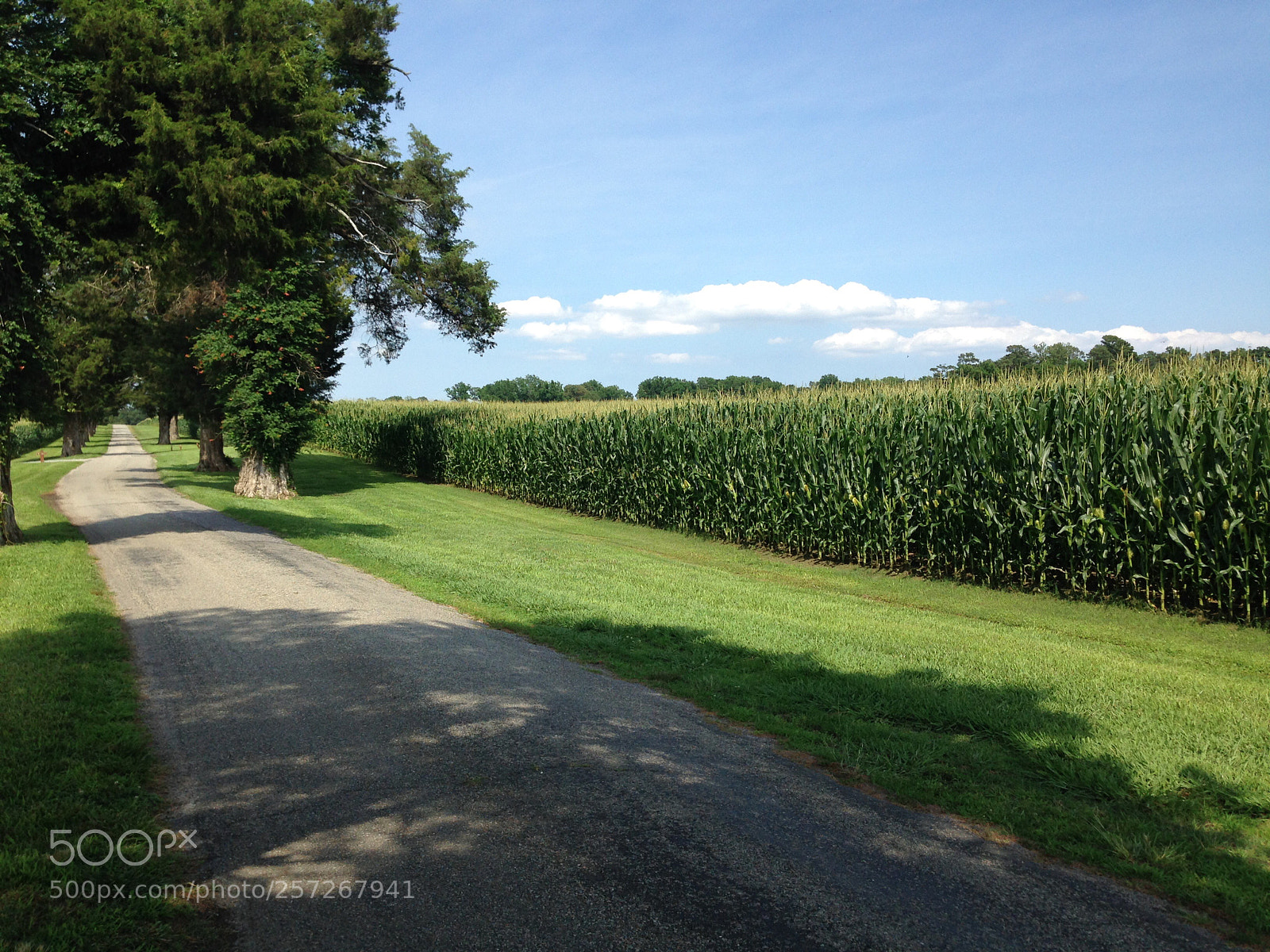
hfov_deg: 55.4
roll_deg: +0.2
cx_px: 635
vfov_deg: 42.9
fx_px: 1211
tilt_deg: -3.2
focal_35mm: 33
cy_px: 476
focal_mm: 4.12
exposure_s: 1/1427
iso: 50
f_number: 2.4
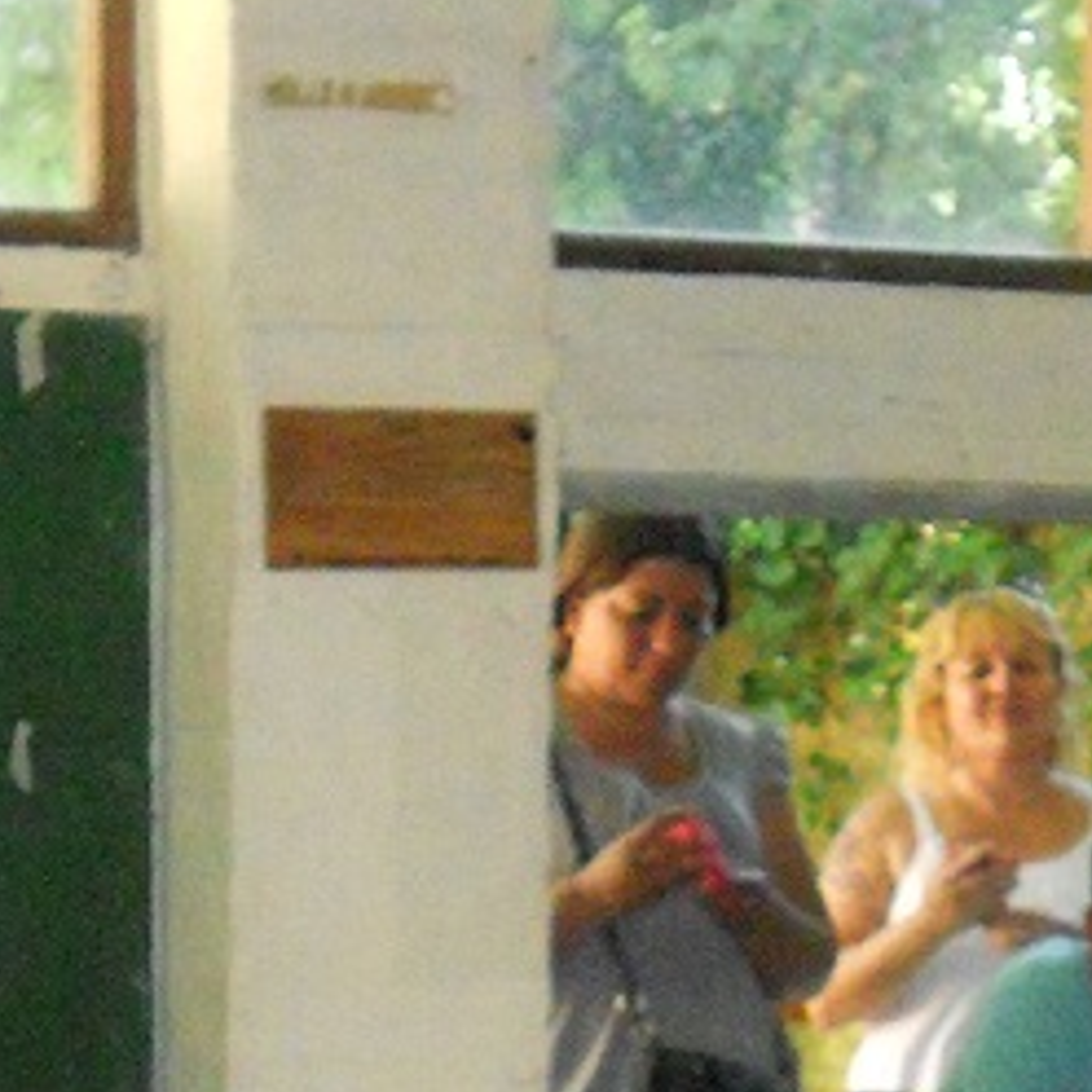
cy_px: 1180
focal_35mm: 130
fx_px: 4640
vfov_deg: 13.2
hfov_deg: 13.4
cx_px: 731
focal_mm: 6.9
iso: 800
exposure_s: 1/30
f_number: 3.9
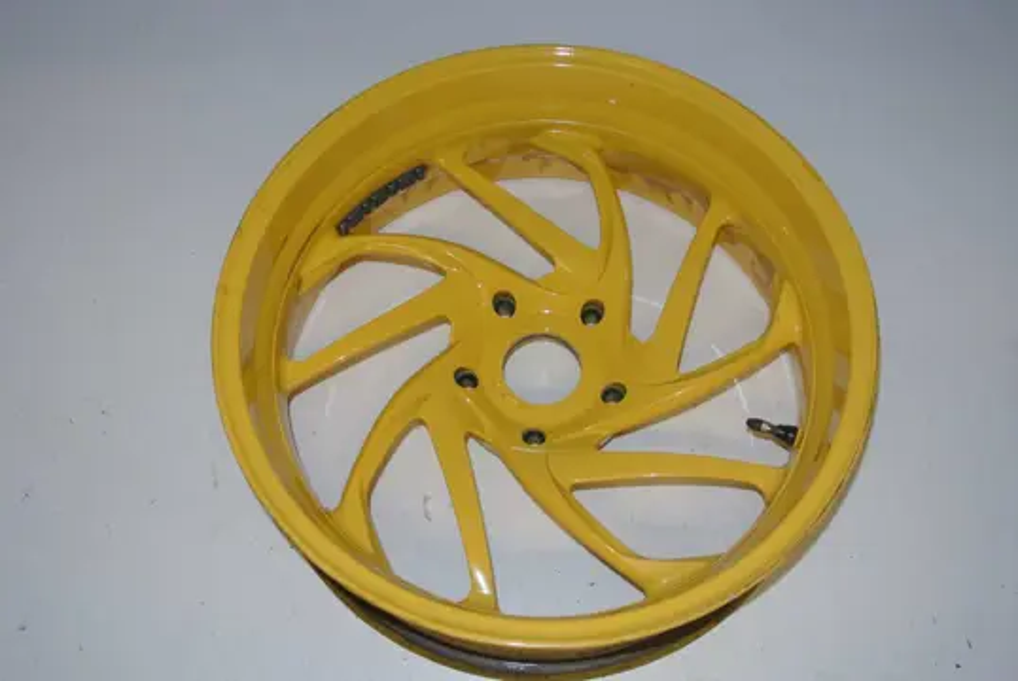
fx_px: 1047
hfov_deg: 51.8
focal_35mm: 37
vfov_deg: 36.0
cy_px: 340
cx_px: 509
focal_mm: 14
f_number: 4
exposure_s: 1/60
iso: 200
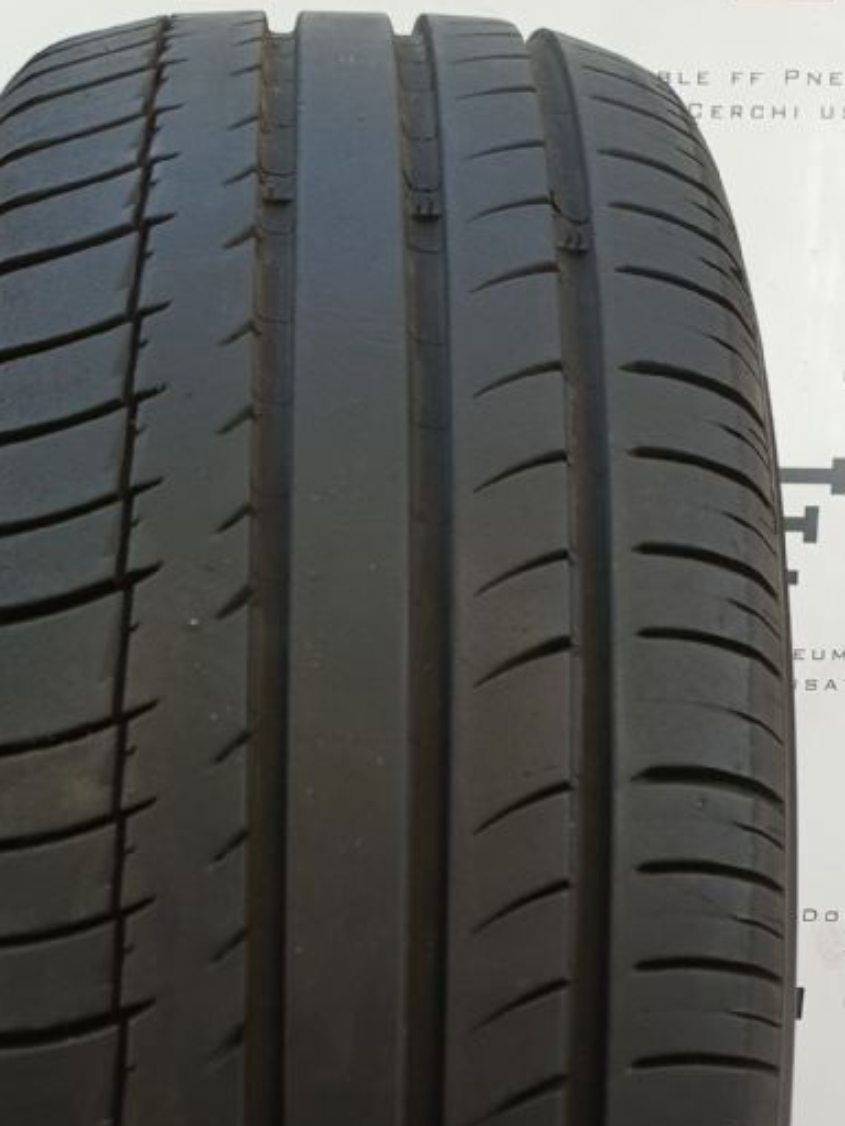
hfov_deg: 22.2
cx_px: 296
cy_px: 1350
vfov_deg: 26.2
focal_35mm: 66
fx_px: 2148
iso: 100
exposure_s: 1/50
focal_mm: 4.3
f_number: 2.4
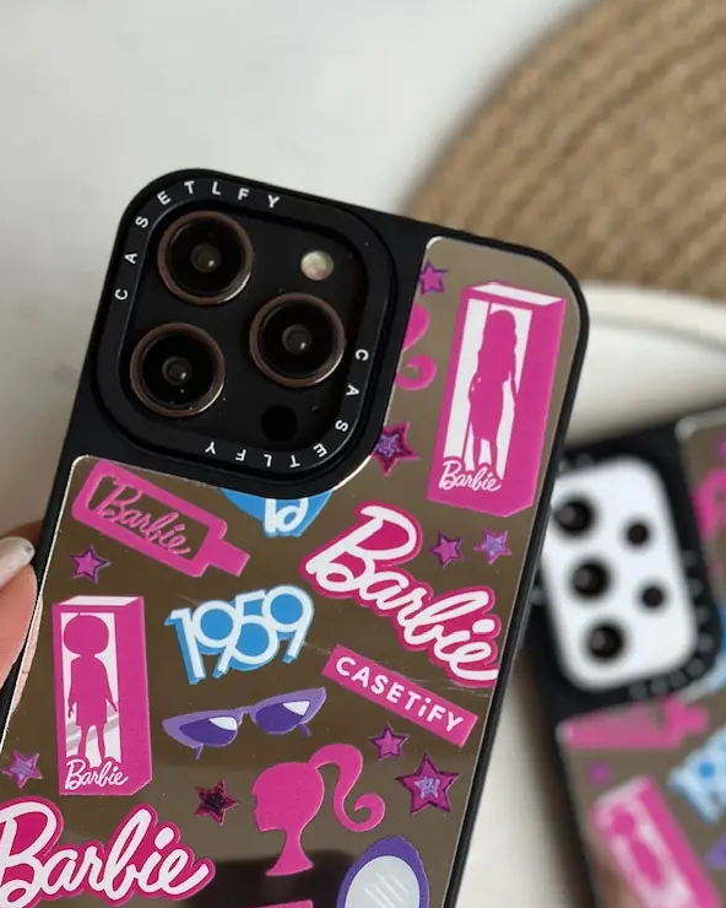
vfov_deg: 23.2
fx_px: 2176
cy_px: 725
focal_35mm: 81
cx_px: 403
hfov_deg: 18.9
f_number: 1.78
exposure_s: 1/1395
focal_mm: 6.86
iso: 80
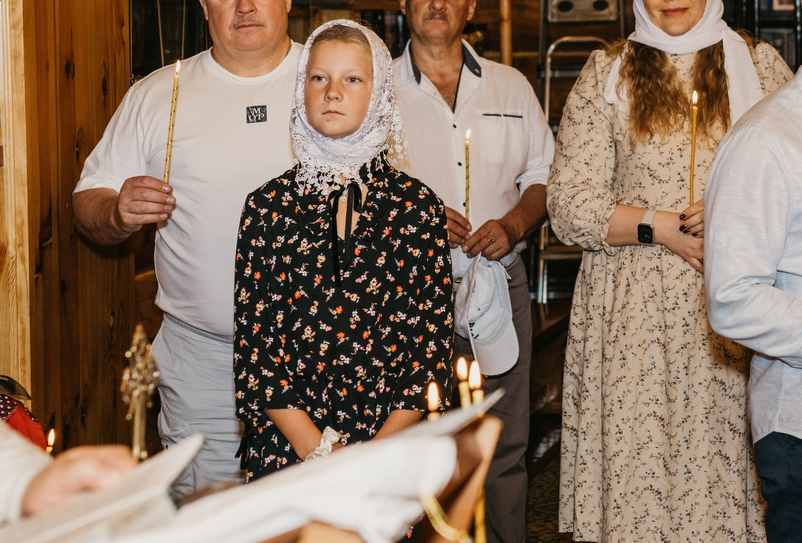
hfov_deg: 18.5
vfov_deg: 12.6
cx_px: 663
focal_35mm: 109
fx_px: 2440
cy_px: 91
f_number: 4
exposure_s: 1/160
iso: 250
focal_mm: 52
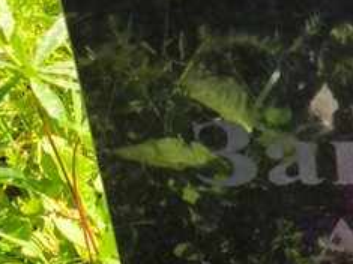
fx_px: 1733
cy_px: 198
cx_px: 451
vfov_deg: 8.7
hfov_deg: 11.4
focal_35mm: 170
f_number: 1.7
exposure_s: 1/282
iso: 50
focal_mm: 4.71
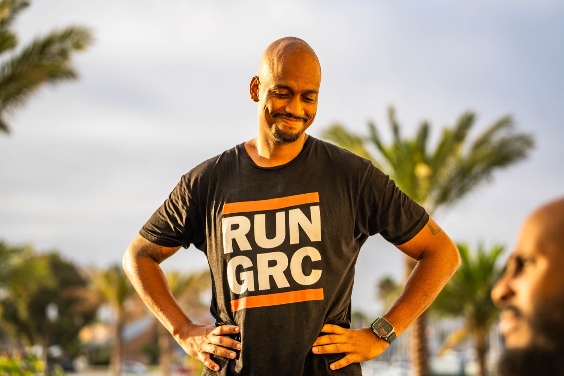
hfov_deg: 26.6
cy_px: 188
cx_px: 282
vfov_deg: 18.0
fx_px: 1191
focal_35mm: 76
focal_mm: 76
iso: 160
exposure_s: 1/640
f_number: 2.5
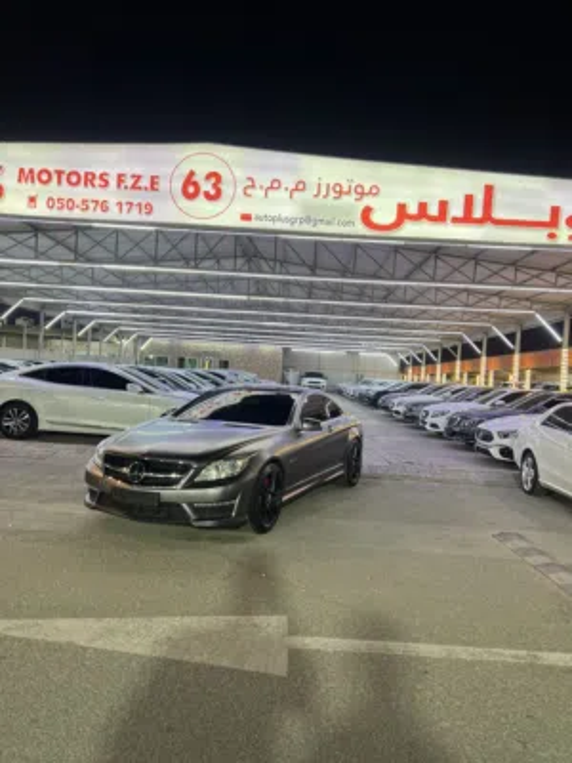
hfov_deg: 53.1
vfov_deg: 67.3
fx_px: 573
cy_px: 382
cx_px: 286
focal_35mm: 26
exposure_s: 1/100
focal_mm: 5.7
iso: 125
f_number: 1.5
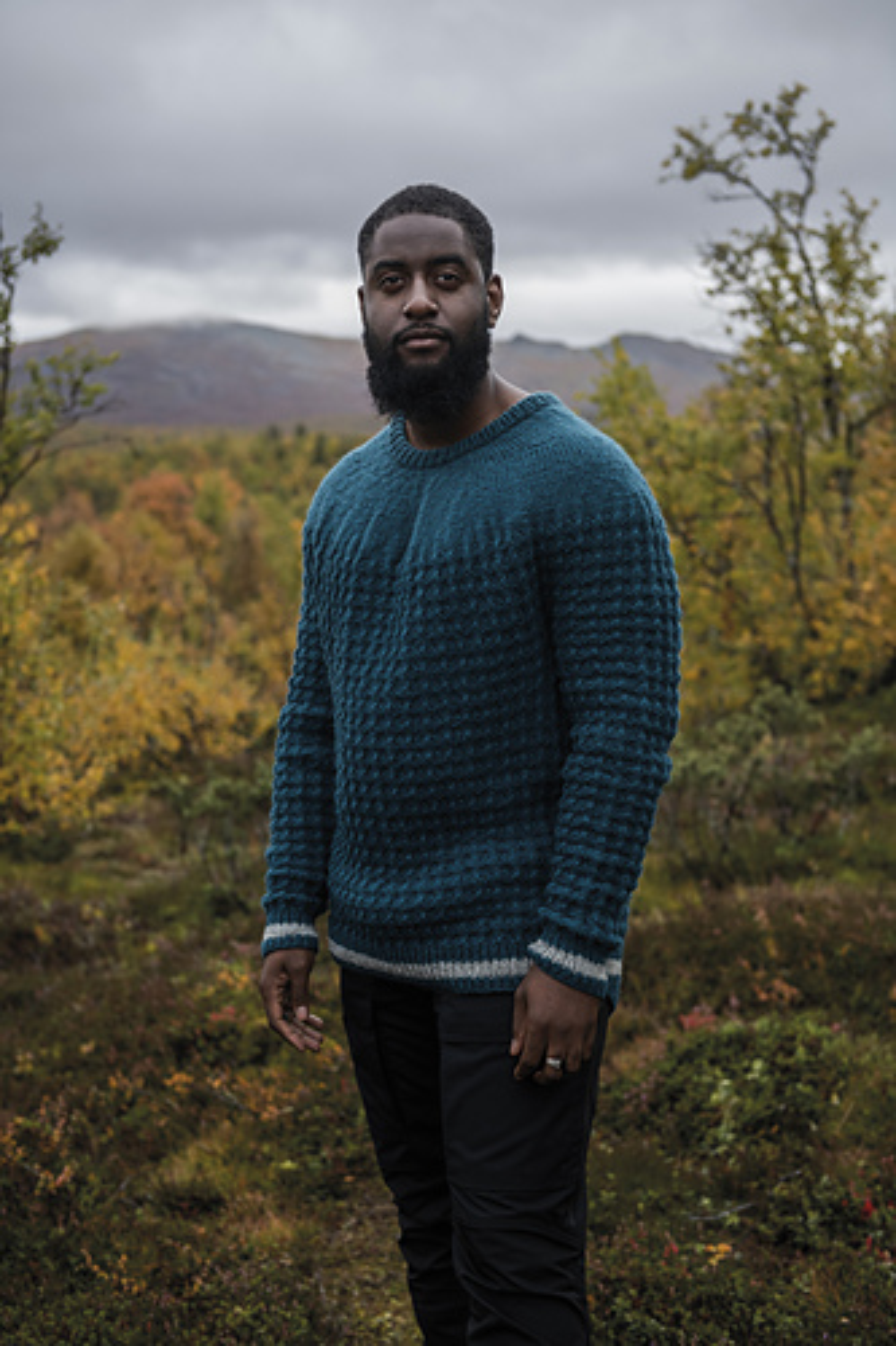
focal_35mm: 50
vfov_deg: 39.6
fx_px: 1868
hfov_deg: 27.0
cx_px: 448
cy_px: 673
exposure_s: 1/800
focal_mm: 50
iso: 500
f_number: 4
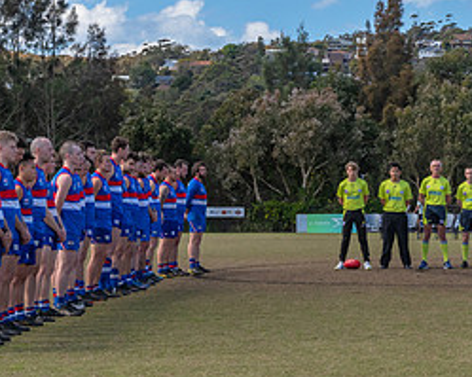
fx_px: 1801
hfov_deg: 14.7
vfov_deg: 11.9
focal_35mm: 129
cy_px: 242
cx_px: 461
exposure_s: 1/1000
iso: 400
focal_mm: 38
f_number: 8
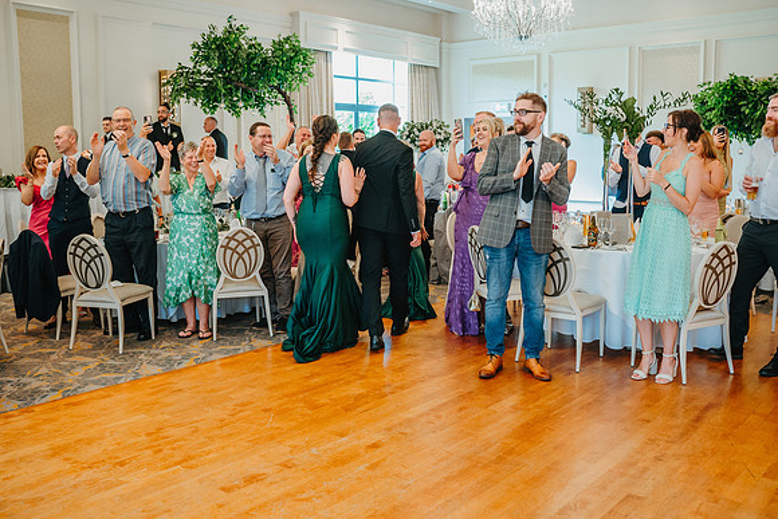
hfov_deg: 54.4
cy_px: 260
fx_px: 757
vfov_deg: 37.9
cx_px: 389
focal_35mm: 35
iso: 1600
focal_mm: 35
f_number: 2.8
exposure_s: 1/125
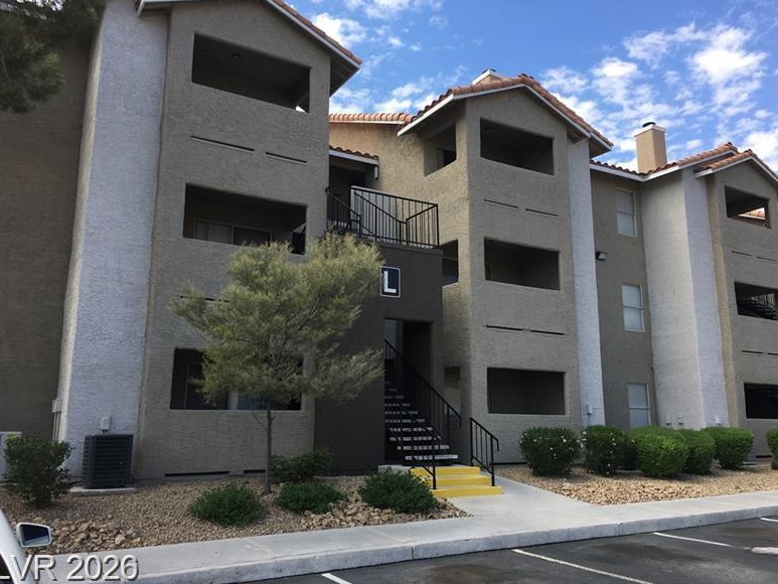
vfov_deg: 46.8
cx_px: 388
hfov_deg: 60.0
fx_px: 674
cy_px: 289
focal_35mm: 30
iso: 25
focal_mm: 4.15
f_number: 2.2
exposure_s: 1/725
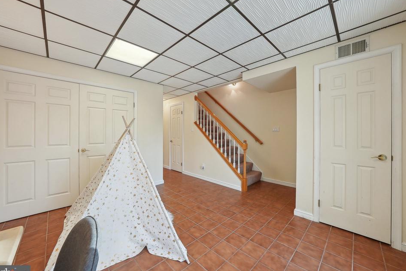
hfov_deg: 108.3
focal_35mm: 13
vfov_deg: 85.4
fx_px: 147
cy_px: 134
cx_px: 203
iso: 640
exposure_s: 1/50
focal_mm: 12
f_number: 7.1
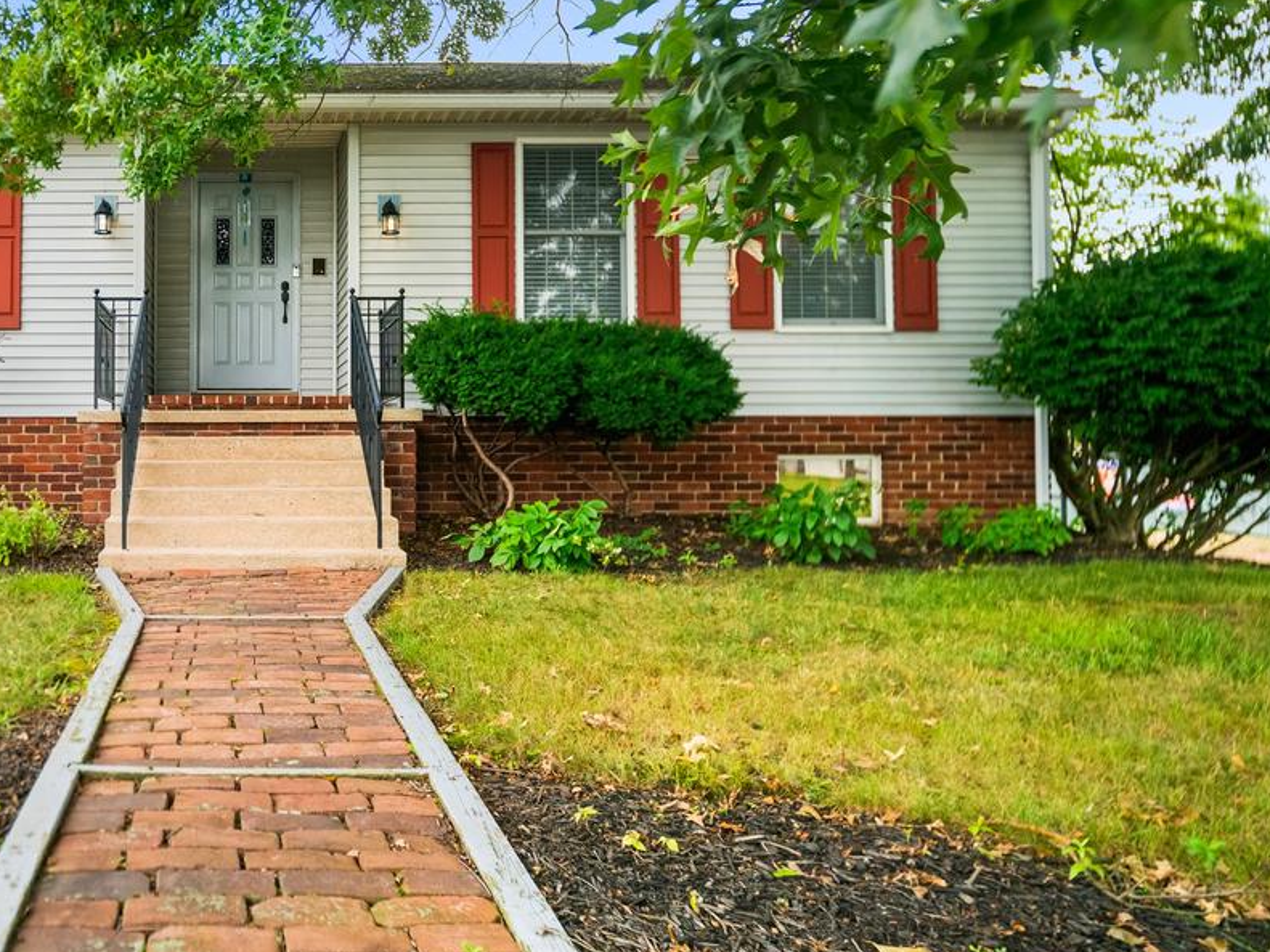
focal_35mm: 28
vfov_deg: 48.3
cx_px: 197
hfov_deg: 57.1
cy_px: 266
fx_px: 1027
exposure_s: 1/1000
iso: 250
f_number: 2.8
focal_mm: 16
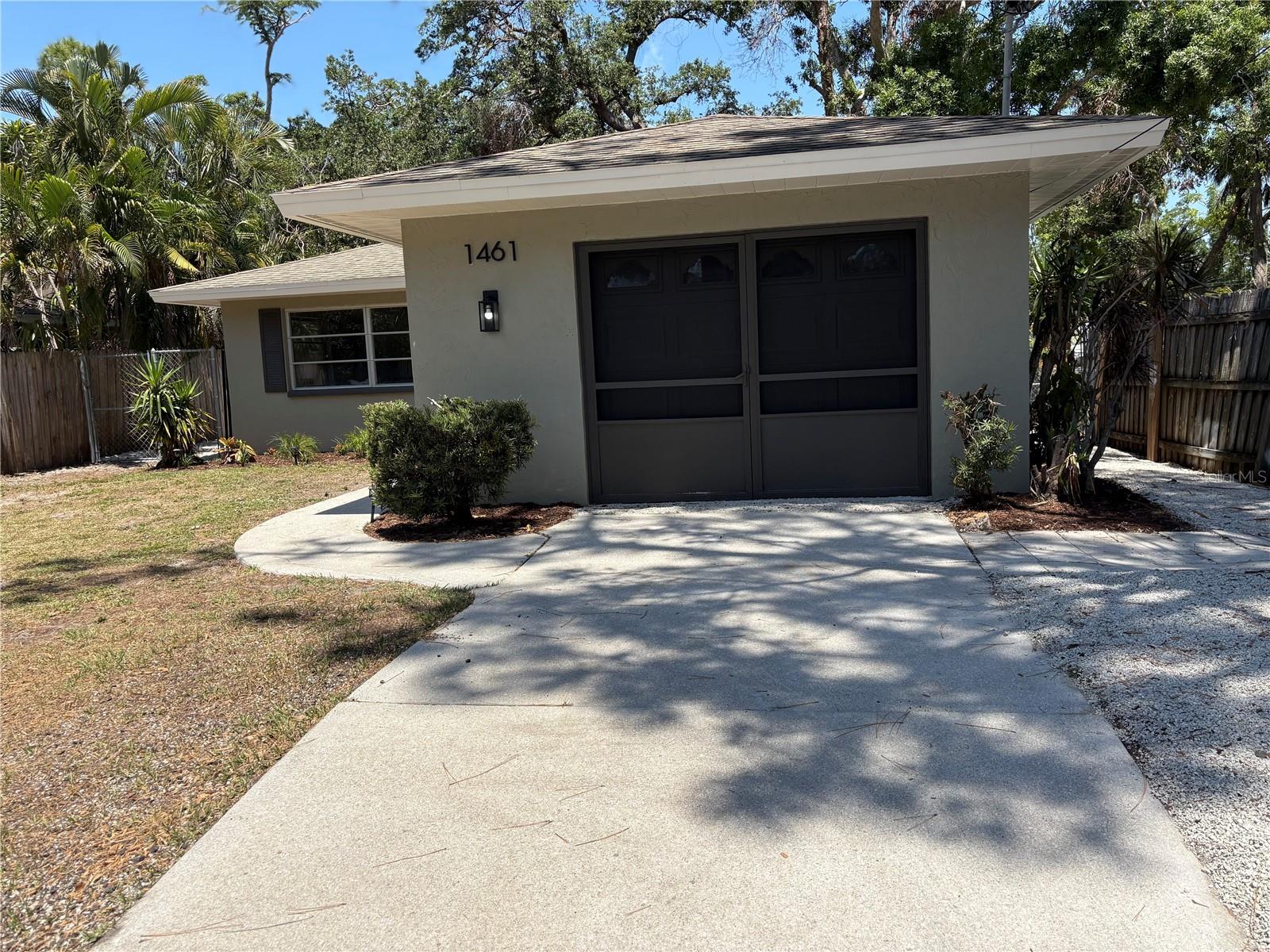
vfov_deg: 53.1
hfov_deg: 67.3
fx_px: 954
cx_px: 635
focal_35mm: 26
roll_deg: +2.3
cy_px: 476
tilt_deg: -6.7
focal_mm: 5.96
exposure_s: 1/3125
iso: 50
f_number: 1.6
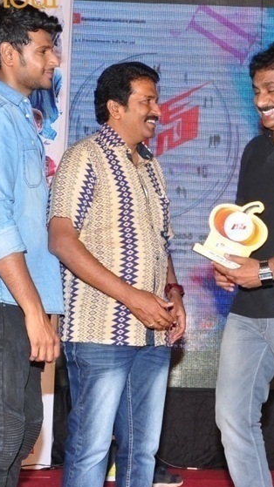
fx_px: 944
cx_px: 248
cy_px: 259
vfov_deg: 29.0
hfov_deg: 16.3
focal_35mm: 73
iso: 500
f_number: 7.1
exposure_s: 1/125
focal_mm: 26
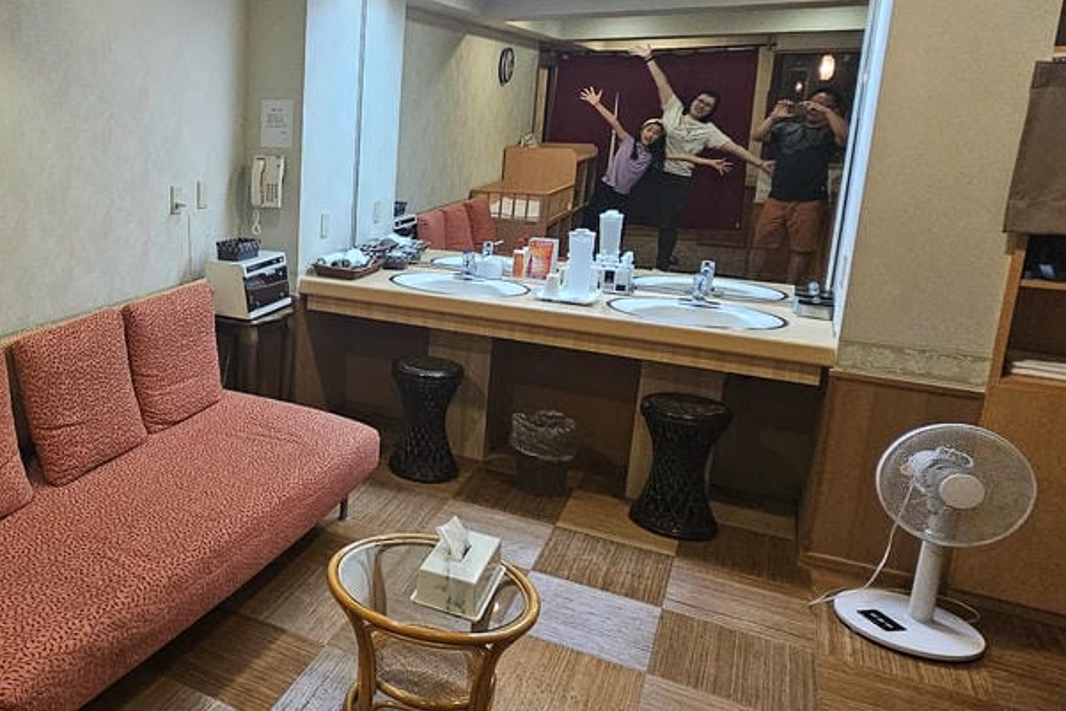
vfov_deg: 47.7
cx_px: 161
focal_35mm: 27
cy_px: 289
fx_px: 800
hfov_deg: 59.9
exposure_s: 1/33
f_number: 2.2
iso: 500
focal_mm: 2.2
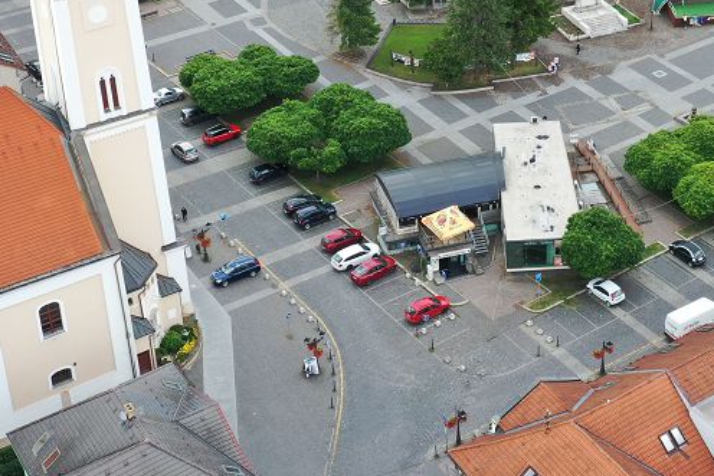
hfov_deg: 30.5
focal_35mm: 65
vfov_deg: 20.4
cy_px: 17
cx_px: 530
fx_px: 1289
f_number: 5.6
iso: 100
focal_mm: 10.26
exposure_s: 1/80
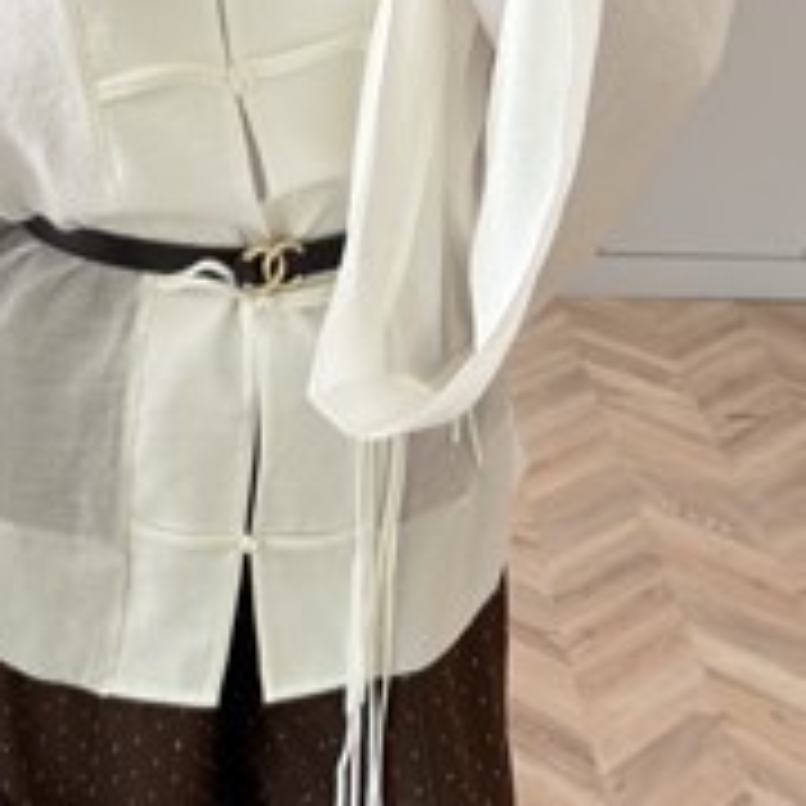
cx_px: 243
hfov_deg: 34.2
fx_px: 1291
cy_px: 511
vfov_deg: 34.5
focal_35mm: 49
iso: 125
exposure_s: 1/121
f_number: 1.78
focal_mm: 6.76
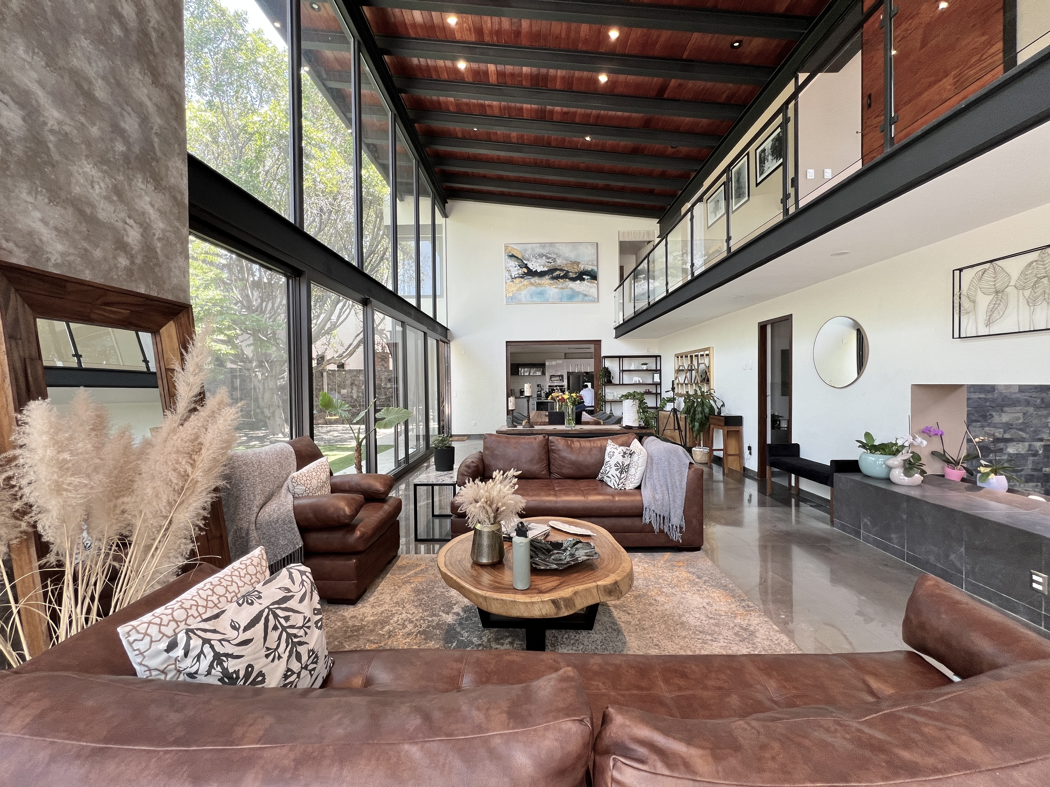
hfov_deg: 106.2
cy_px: 394
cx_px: 525
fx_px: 394
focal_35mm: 13
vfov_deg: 89.9
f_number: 1.8
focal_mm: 1.57
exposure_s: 1/99
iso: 64
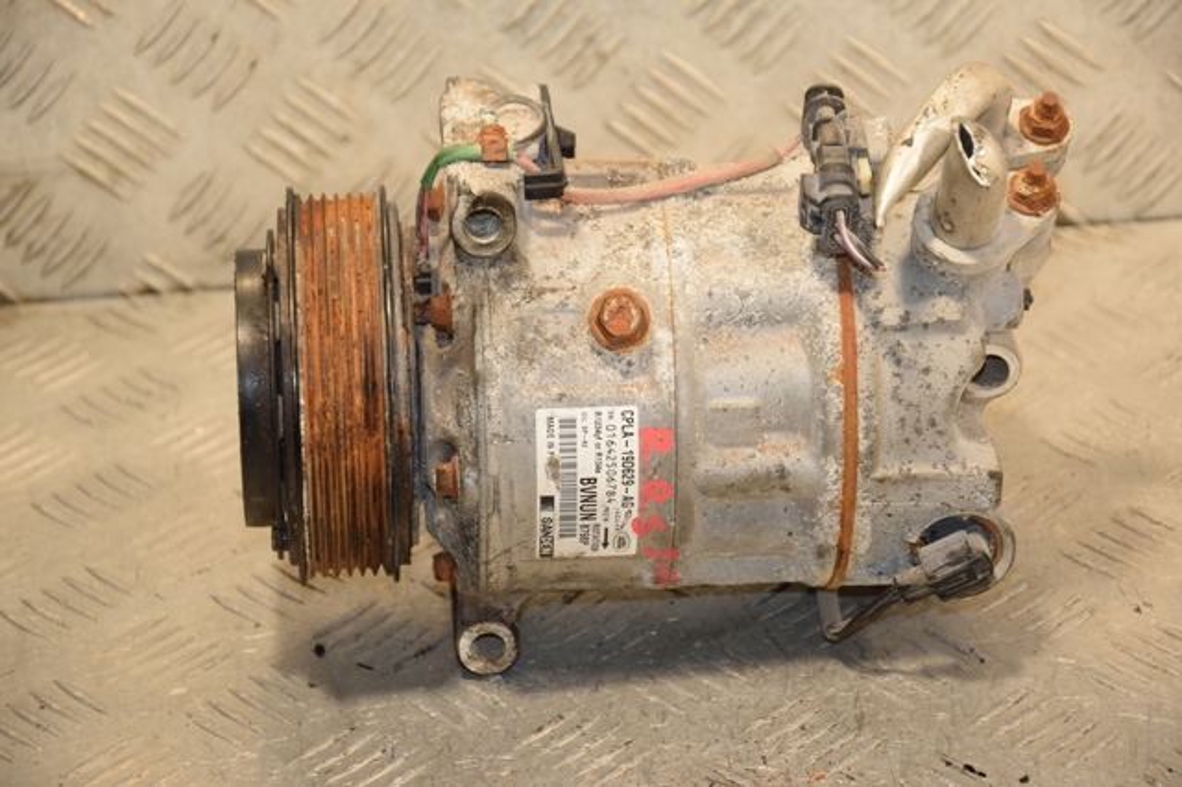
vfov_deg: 10.7
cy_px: 394
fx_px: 4184
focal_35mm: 128
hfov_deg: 16.1
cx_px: 591
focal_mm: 85
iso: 800
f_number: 5.6
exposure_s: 1/160
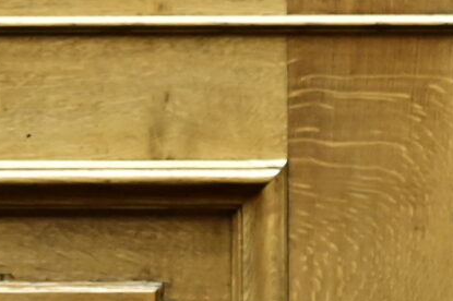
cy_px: 434
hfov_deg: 2.4
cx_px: -164
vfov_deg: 1.6
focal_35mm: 868
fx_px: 10913
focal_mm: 200
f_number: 3.5
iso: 1600
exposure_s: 1/500
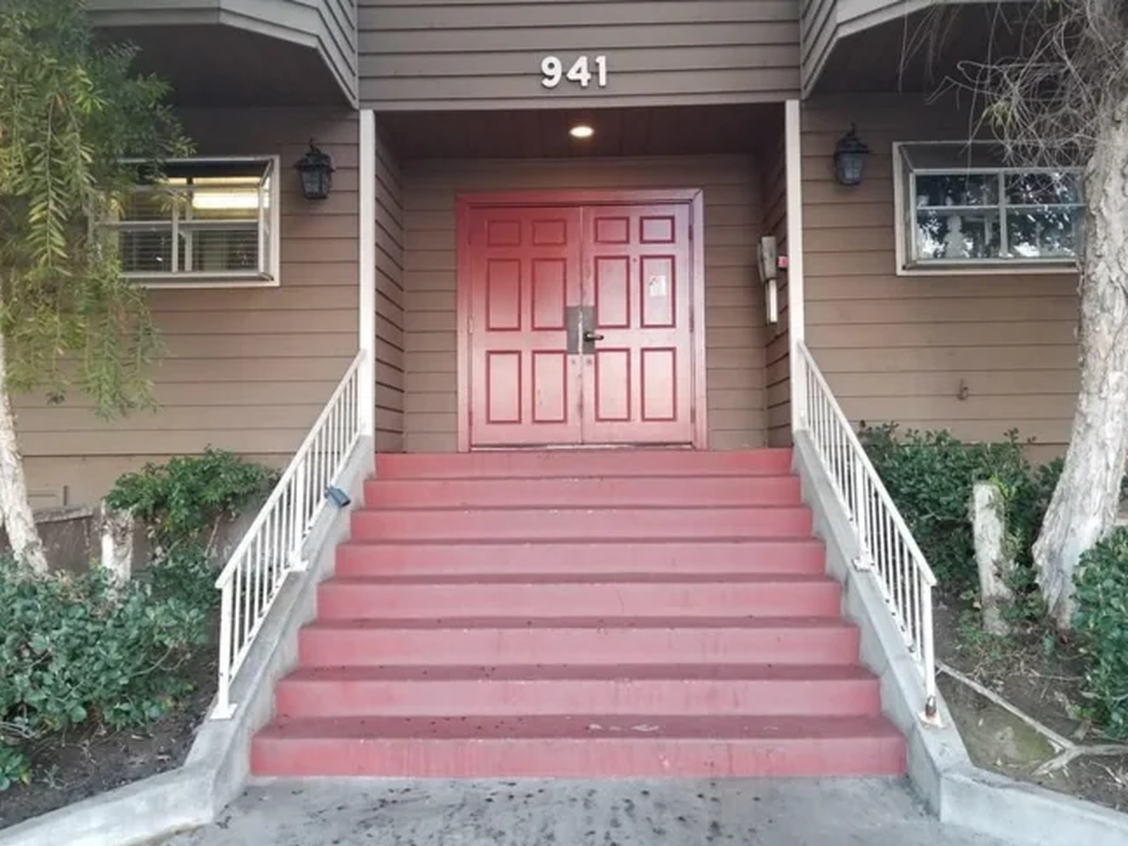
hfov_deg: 60.0
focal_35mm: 30
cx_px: 585
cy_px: 398
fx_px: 977
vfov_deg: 46.8
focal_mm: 4.25
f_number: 1.7
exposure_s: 1/60
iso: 125
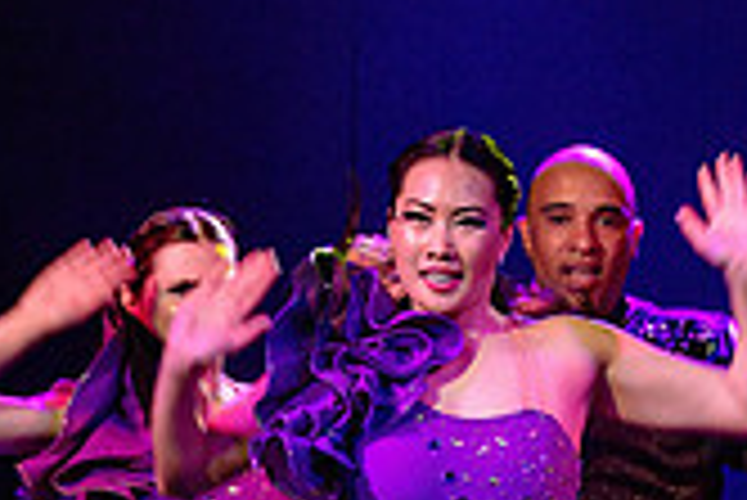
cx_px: 1294
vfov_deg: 2.7
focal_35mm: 507
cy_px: 414
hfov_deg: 4.0
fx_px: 10529
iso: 1600
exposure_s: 1/200
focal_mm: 112
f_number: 2.8
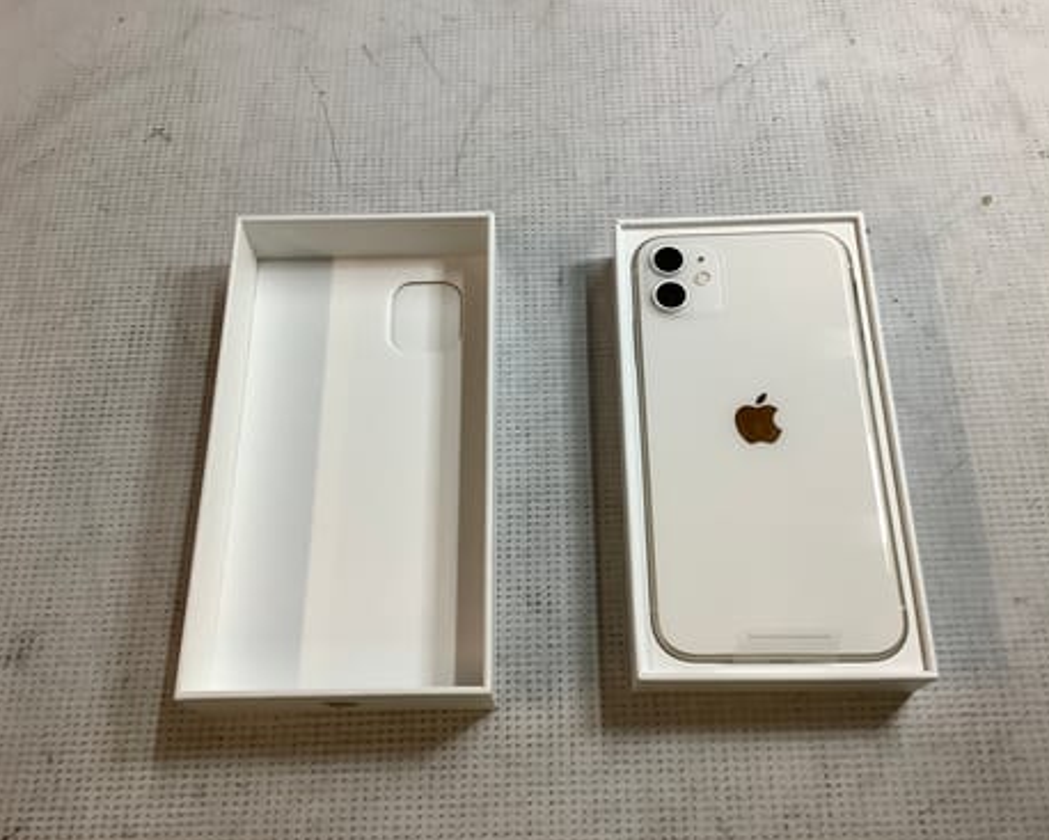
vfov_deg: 44.6
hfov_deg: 54.2
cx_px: 518
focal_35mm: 33
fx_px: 1025
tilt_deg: -65.5
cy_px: 422
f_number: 2.4
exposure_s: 1/50
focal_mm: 3.3
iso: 64
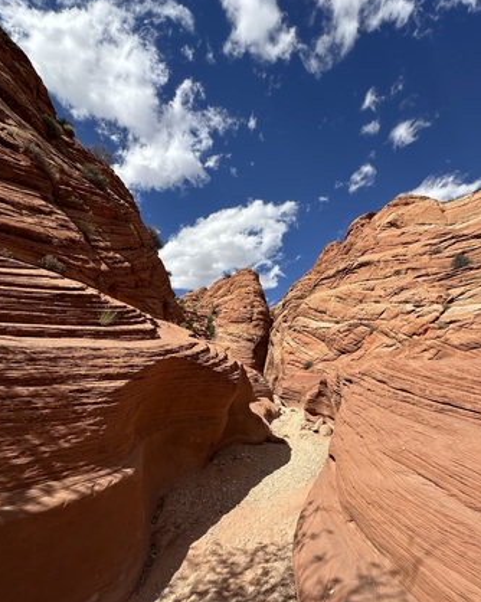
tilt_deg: +10.7
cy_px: 344
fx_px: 303
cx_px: 271
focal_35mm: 17
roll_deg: -2.8
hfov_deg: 76.6
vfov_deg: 89.1
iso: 50
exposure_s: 1/2817
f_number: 2.2
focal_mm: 2.22
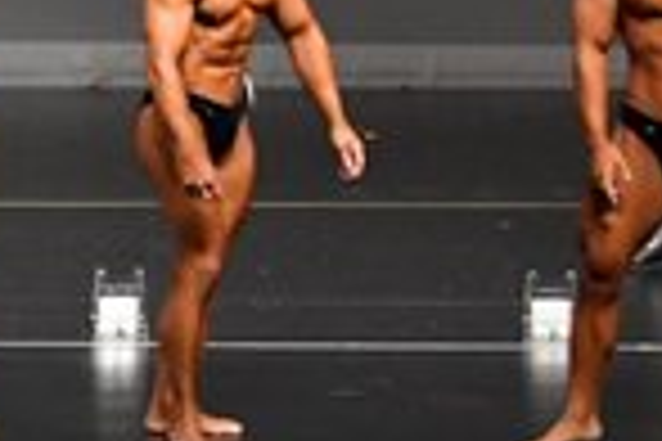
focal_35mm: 537
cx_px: -700
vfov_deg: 2.6
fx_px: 9874
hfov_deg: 3.8
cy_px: 63
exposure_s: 1/400
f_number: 5.6
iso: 4000
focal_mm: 68
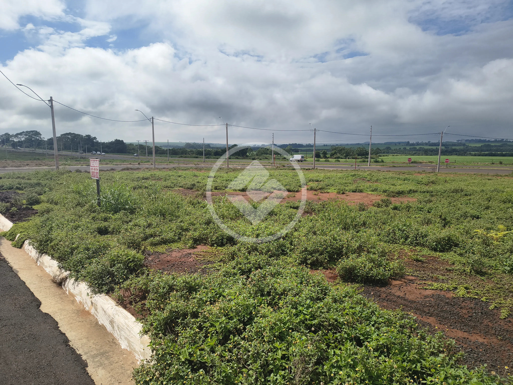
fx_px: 356
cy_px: 192
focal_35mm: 24
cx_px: 256
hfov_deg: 71.6
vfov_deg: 56.8
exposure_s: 1/3367
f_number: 1.8
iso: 101
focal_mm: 5.56
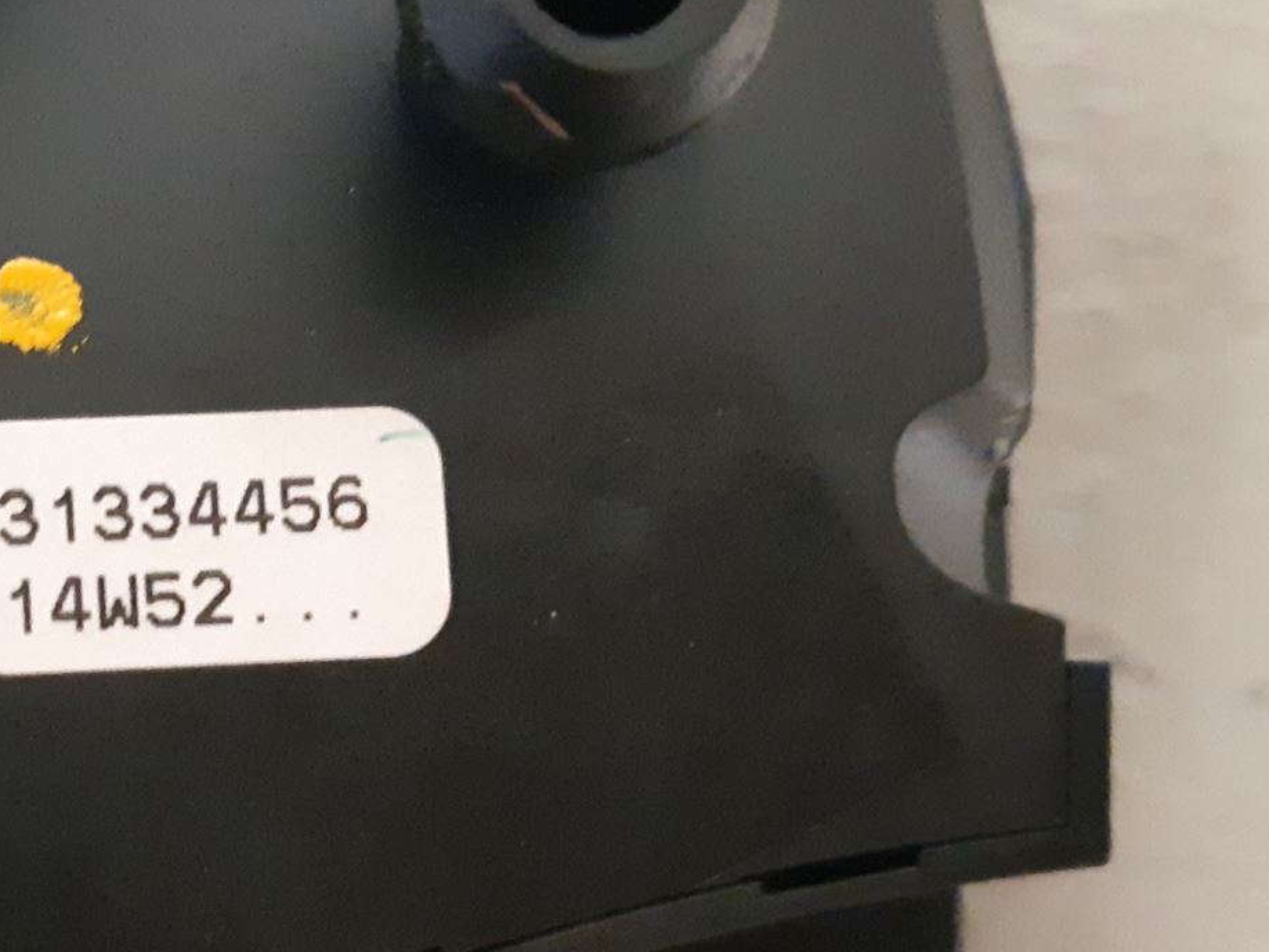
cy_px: 576
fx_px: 2127
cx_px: 127
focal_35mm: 58
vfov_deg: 25.2
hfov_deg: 31.7
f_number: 1.7
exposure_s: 1/50
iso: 800
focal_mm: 3.93
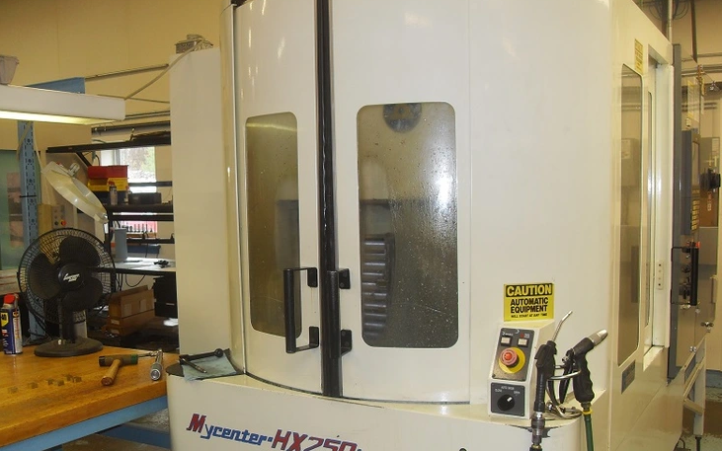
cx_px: 354
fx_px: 728
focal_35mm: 37
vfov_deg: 34.4
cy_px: 247
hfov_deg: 52.7
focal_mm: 6.3
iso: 100
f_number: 2.8
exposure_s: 1/45
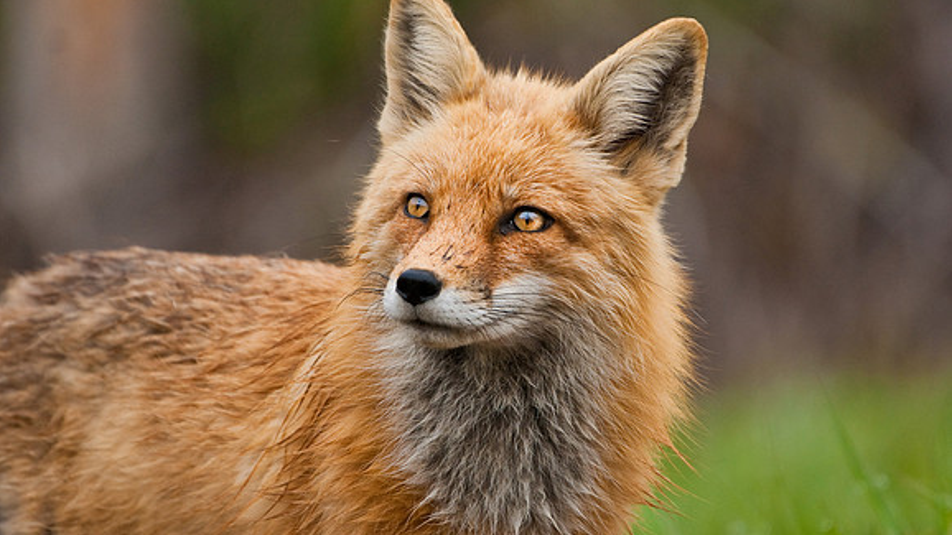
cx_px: 476
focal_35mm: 631
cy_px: 261
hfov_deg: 3.4
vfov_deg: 1.9
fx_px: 15927
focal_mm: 400
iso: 400
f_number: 5.6
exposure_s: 1/640
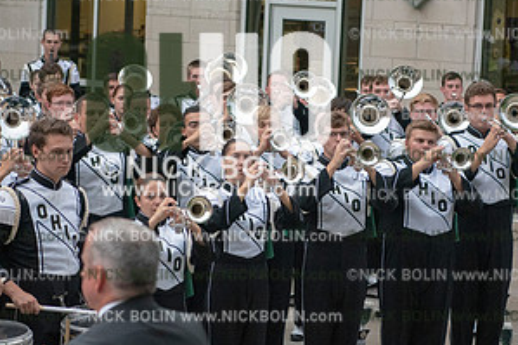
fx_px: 1956
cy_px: 115
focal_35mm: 136
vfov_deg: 10.1
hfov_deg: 15.1
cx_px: 208
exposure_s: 1/1600
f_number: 3.5
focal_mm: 70
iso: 3200
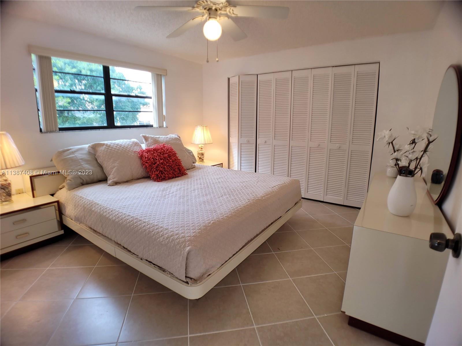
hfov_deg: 67.3
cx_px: 231
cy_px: 173
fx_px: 347
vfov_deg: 53.1
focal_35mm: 26
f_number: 1.8
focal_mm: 5.4
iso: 64
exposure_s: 1/119
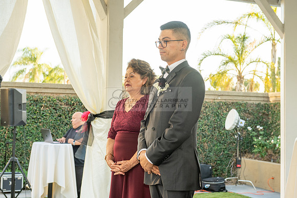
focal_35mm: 58
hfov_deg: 34.5
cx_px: 148
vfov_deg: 23.4
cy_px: 99
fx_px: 479
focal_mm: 58
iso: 500
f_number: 5.6
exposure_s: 1/200
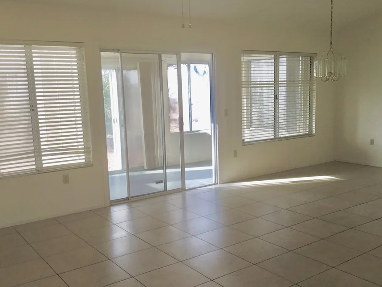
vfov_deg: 38.6
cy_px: 158
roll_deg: +1.4
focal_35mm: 37
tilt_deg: -10.5
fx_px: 408
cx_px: 209
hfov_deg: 50.1
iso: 50
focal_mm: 3.3
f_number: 2.4
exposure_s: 1/120
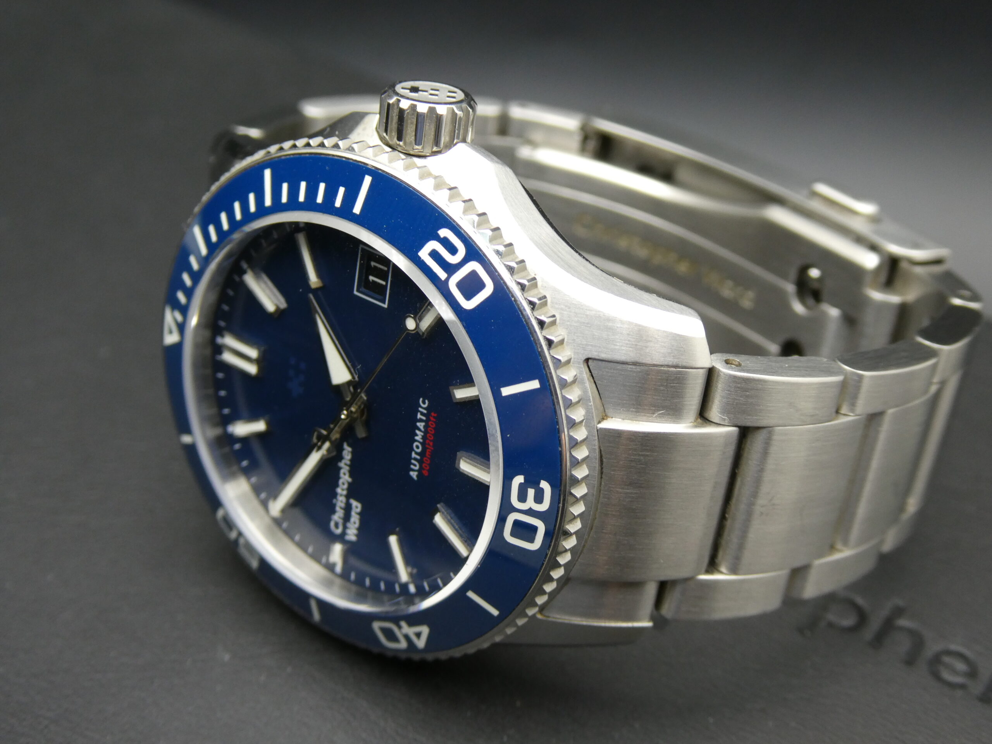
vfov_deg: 29.1
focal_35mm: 50
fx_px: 1433
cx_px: 496
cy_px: 372
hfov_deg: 38.2
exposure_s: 1/80
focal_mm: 9
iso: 200
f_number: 4.1
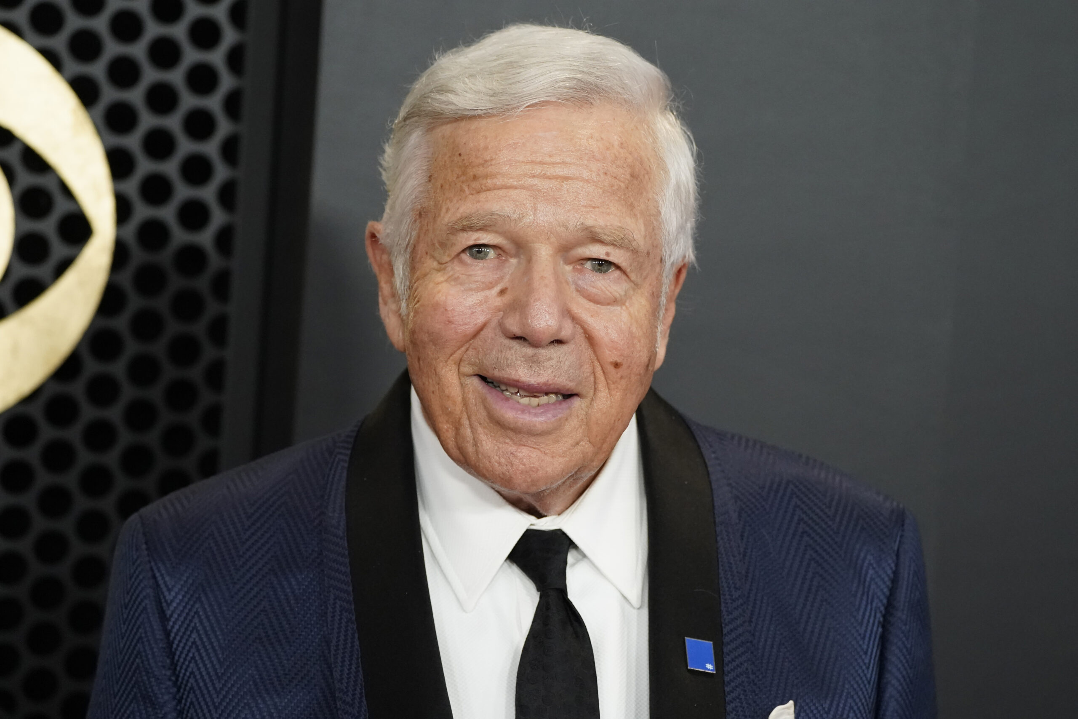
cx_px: 539
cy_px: 360
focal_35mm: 162
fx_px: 4851
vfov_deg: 8.5
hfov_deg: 12.7
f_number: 5.6
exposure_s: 1/400
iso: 6400
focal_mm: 162
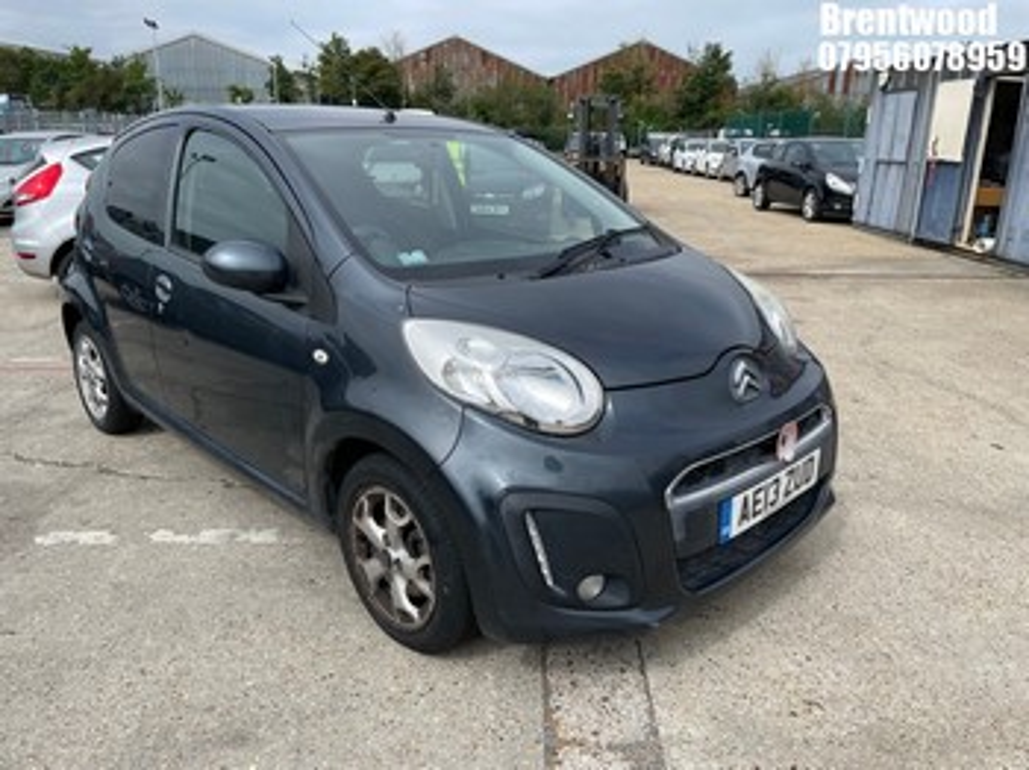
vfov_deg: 53.0
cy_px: 385
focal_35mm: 26
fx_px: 772
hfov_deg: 67.3
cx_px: 514
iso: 32
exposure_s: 1/2959
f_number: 1.6
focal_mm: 4.2
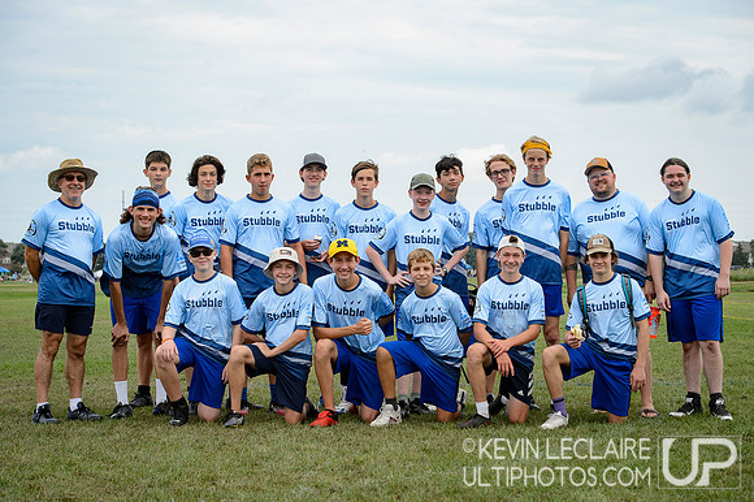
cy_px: 257
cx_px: 377
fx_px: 1498
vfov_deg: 19.0
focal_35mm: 72
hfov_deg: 28.2
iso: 200
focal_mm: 70
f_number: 5.6
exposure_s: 1/640
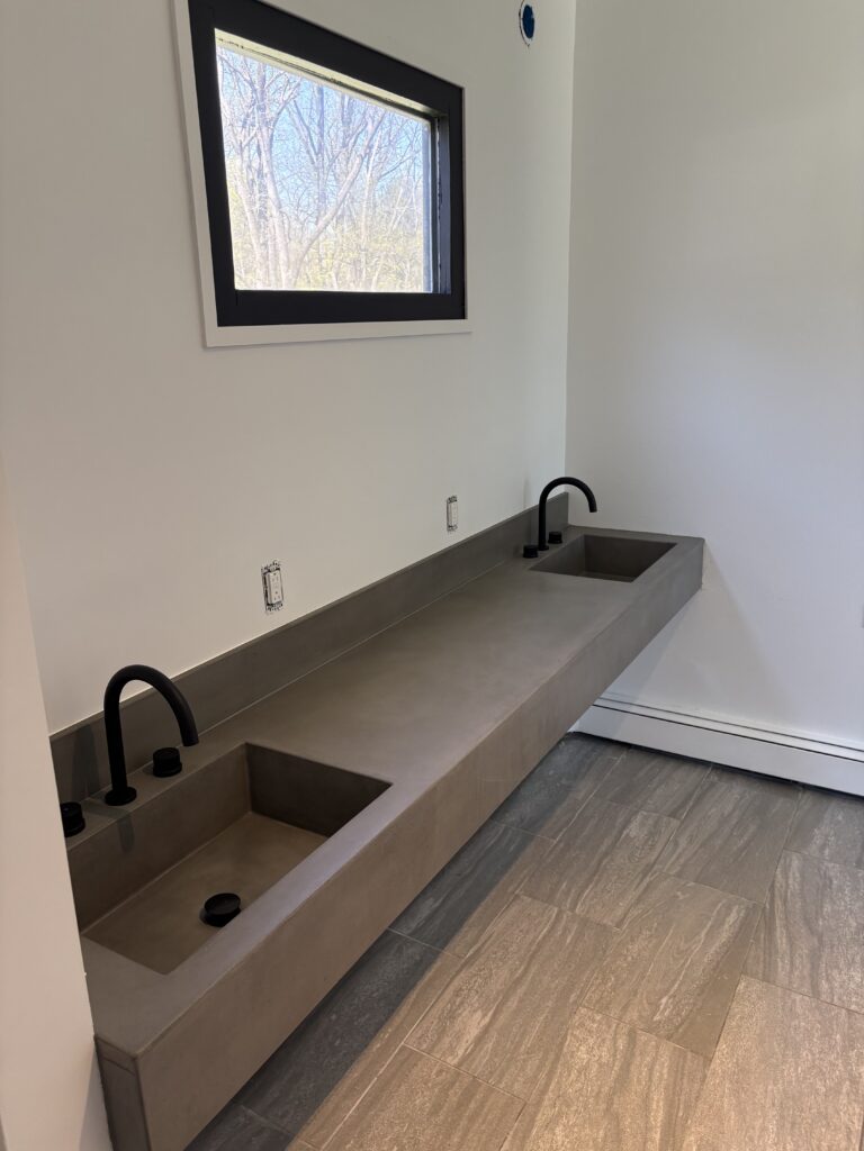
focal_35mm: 26
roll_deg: +2.2
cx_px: 432
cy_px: 576
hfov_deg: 53.1
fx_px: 865
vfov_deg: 67.3
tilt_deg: -16.2
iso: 80
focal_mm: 5.96
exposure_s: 1/60
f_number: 1.6
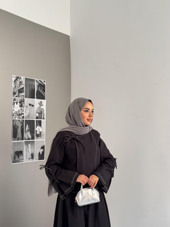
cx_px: 85
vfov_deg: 39.7
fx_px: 314
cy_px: 114
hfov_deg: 30.3
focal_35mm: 48
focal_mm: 6.76
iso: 160
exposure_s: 1/60
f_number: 1.78
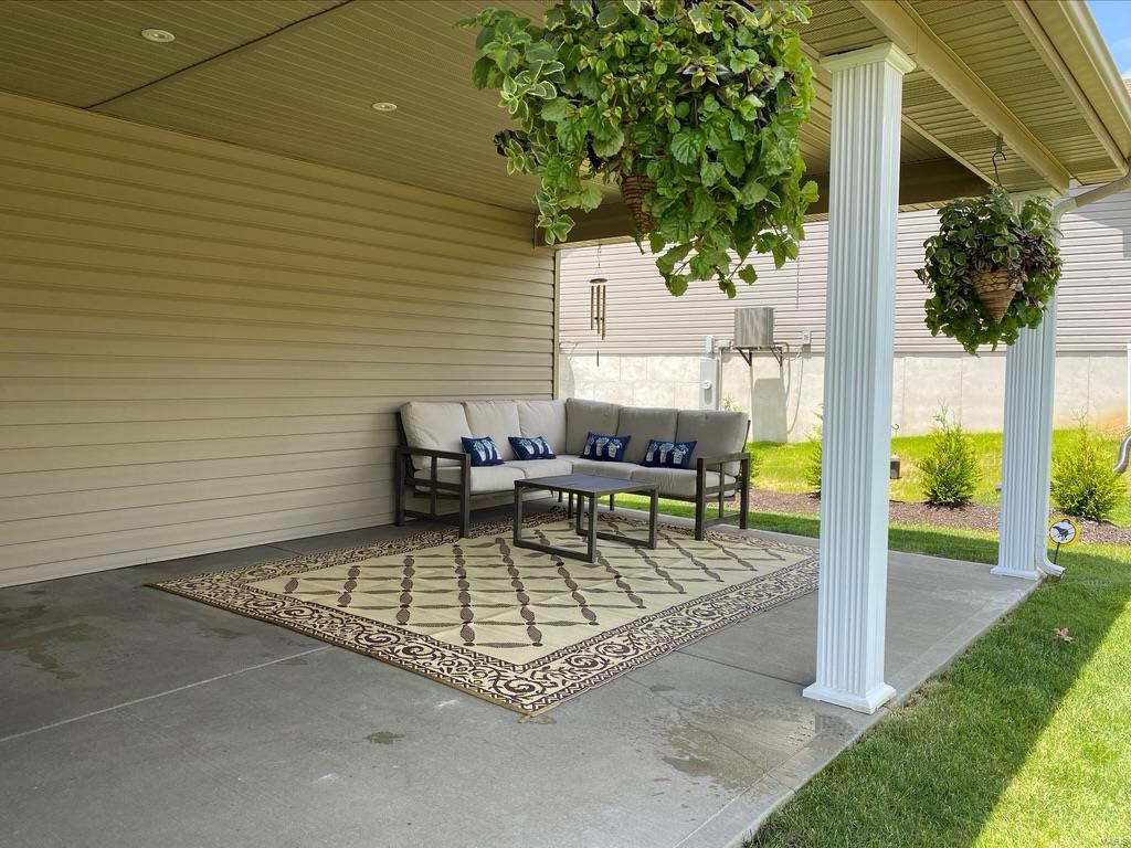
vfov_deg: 53.1
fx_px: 849
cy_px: 424
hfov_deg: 67.3
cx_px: 566
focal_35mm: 26
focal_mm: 4.25
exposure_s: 1/810
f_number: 1.8
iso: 32
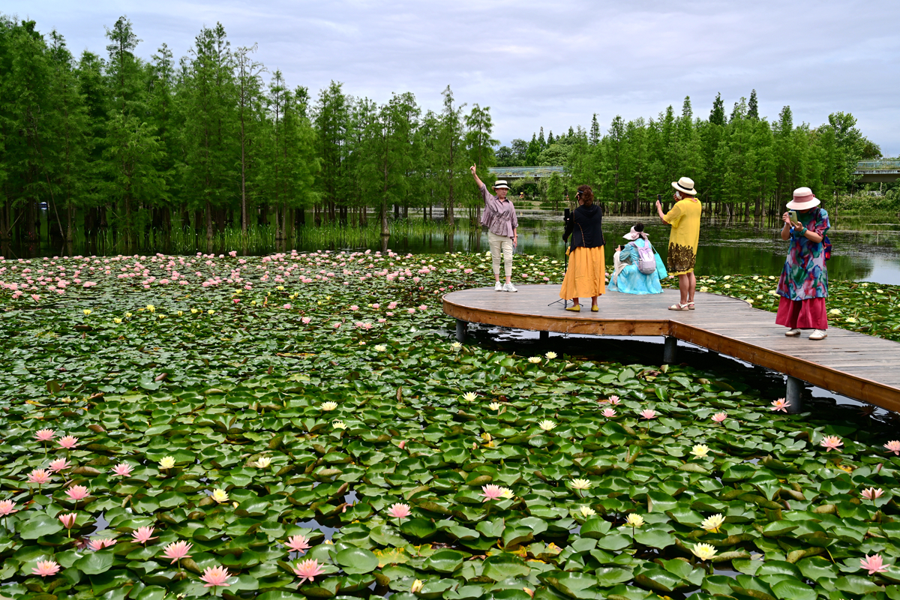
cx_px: 450
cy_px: 300
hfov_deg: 54.4
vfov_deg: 37.9
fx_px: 875
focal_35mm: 35
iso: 100
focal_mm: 35
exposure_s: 1/250
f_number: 8
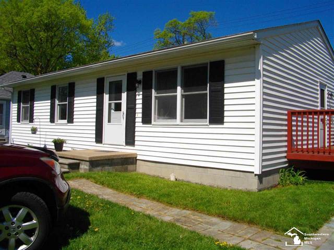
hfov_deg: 56.8
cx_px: 167
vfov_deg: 44.2
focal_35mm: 32
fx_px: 309
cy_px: 125
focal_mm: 5.7
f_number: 5.5
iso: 100
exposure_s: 1/800
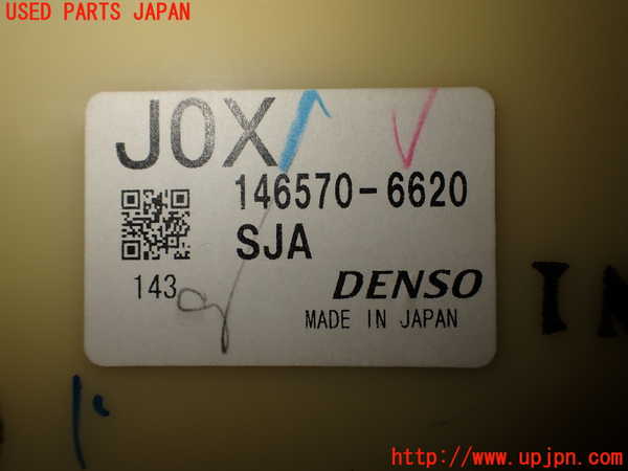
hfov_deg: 60.0
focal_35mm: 30
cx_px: 314
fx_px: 544
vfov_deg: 46.8
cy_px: 236
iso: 100
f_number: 3.2
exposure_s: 1/200
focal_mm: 5.4
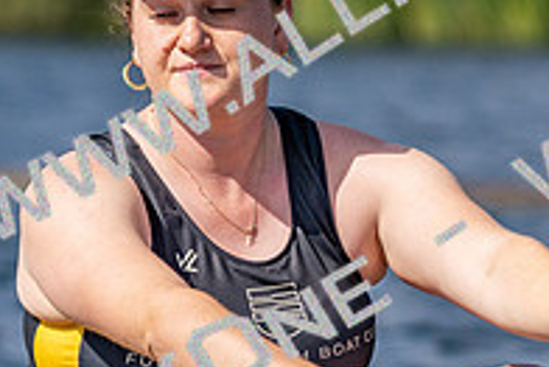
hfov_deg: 2.6
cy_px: 248
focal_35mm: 788
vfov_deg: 1.7
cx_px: 308
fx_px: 12026
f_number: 5.6
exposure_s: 1/1600
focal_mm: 266
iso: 160
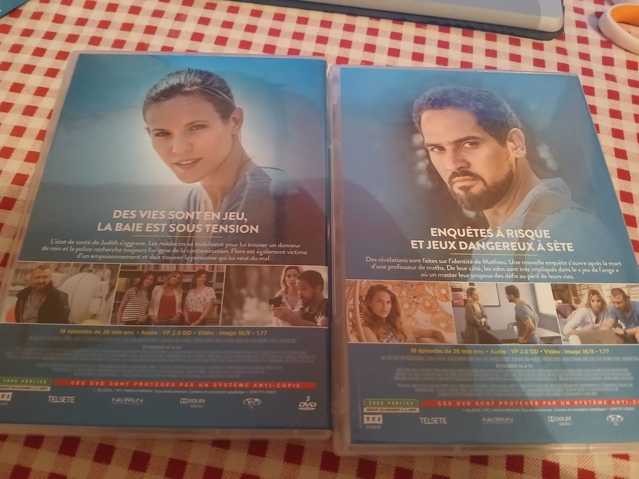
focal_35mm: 26
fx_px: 480
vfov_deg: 53.1
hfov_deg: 67.3
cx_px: 320
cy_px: 240
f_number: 1.8
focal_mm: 3.98
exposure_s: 1/20
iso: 640
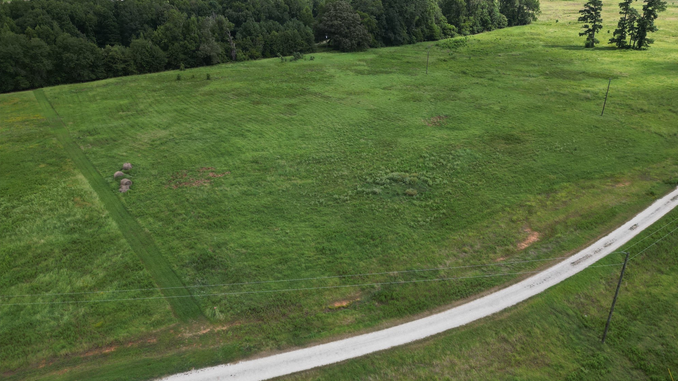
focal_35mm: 27
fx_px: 485
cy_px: 158
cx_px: 349
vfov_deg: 42.8
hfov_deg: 69.8
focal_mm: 6.72
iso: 130
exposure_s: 1/2500
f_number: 1.7
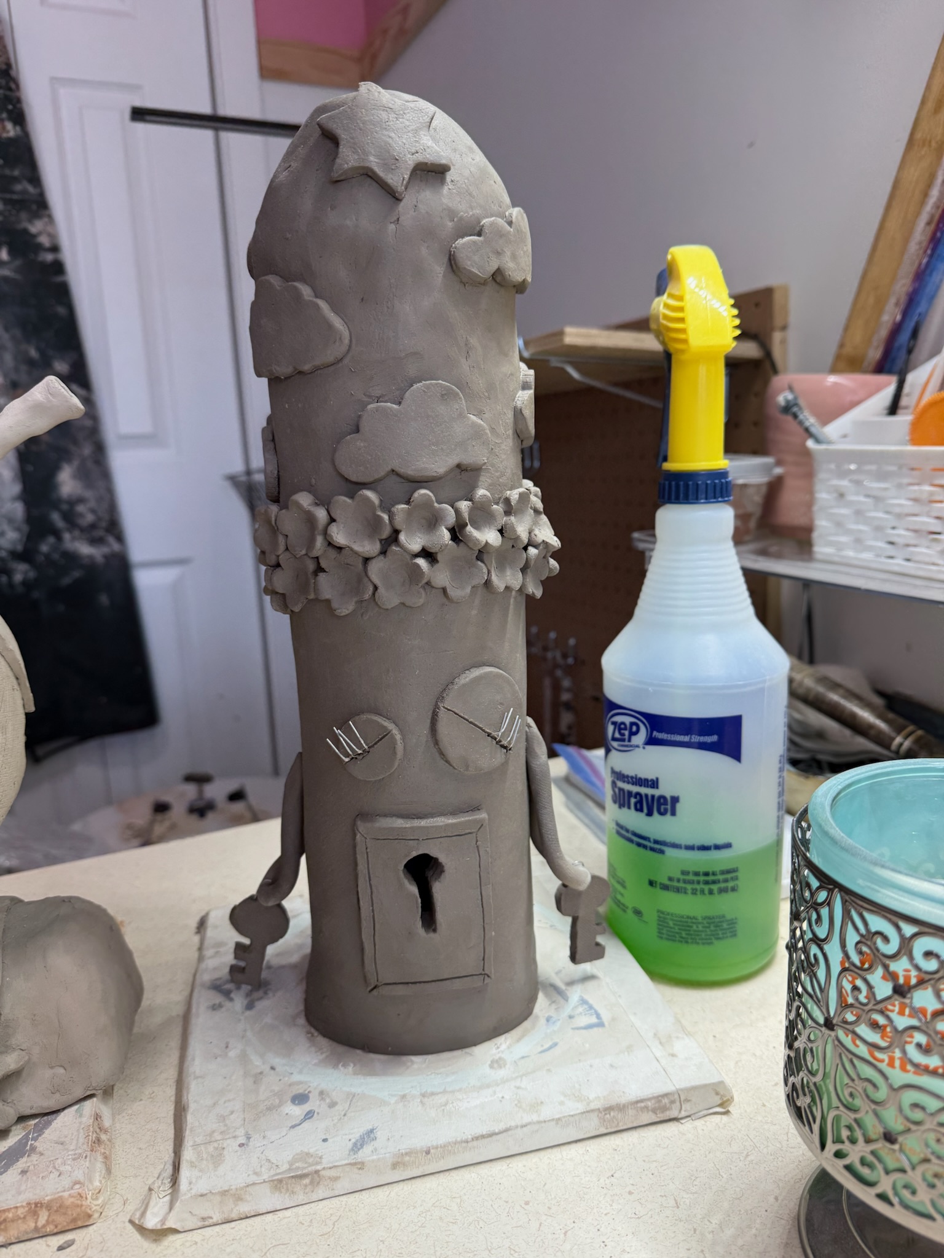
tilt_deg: -10.6
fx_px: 873
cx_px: 472
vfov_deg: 71.6
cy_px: 629
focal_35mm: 24
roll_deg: +3.6
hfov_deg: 56.8
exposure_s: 1/120
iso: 80
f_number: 1.78
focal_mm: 6.76
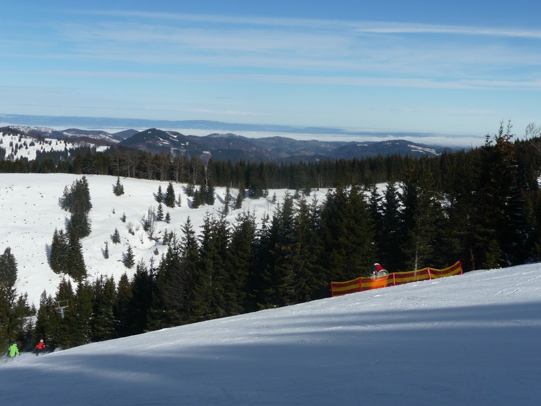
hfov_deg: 42.1
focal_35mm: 45
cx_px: 270
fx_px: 703
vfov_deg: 32.2
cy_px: 203
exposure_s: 1/320
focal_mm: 7.6
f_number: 10
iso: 100
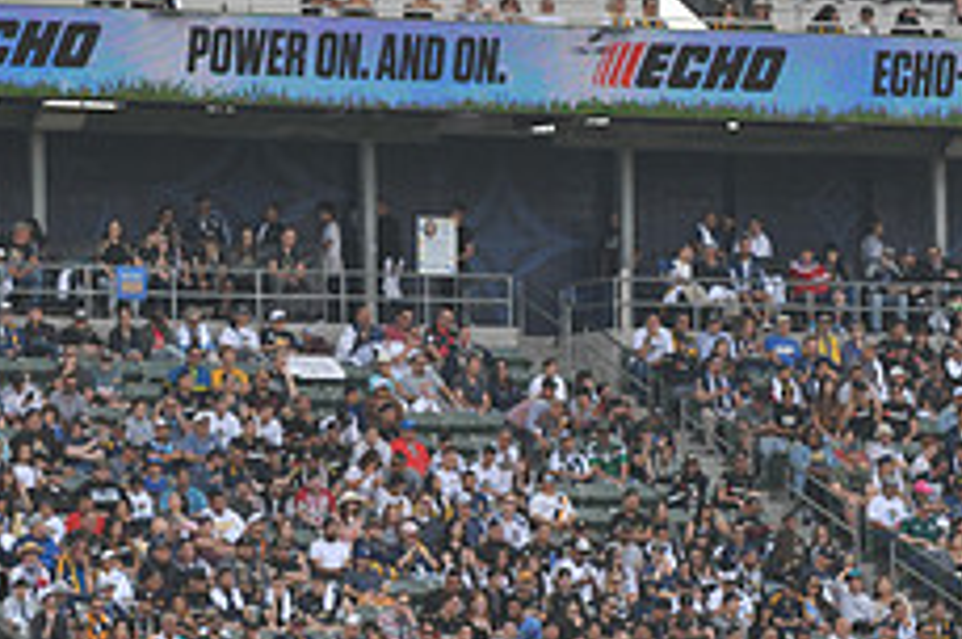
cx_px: 319
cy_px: 555
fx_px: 9473
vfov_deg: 3.9
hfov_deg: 5.8
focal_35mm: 355
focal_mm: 140
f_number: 3.5
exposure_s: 1/2500
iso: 320
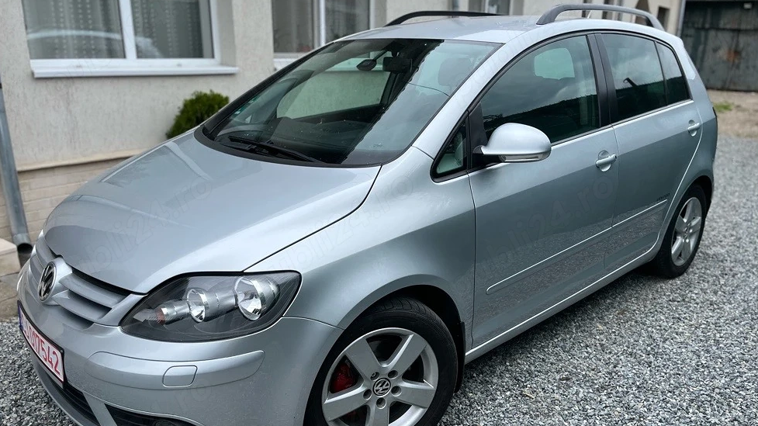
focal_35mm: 29
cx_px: 381
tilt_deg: -19.1
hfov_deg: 66.1
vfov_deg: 40.1
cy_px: 244
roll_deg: -0.3
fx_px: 583
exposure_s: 1/1536
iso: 50
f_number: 1.6
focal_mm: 5.1
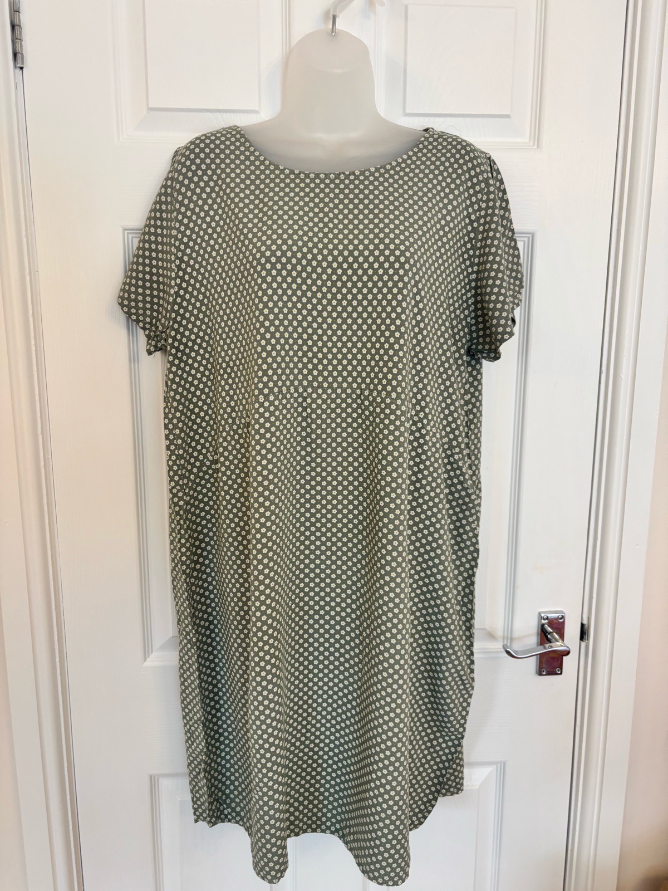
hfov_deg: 53.1
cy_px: 446
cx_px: 334
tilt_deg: -9.5
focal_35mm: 26
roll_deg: -1.3
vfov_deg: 67.3
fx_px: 669
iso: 125
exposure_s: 1/79
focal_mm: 5.96
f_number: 1.6
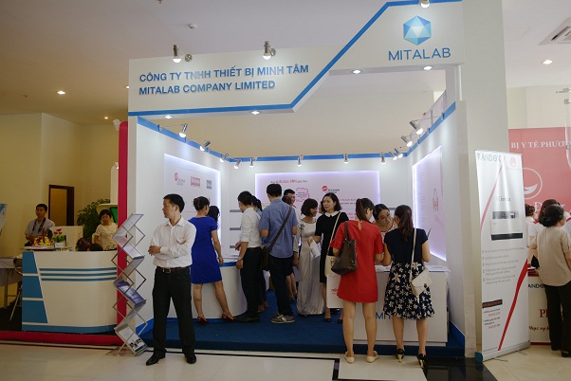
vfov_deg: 48.0
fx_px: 428
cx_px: 286
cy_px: 190
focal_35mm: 27
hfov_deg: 67.4
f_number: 2.8
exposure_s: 1/100
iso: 160
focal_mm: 27
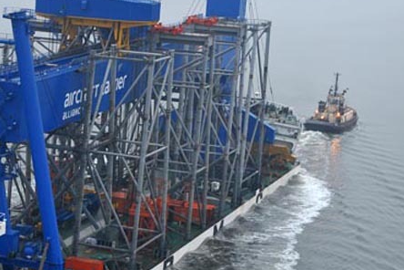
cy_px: 206
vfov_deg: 11.3
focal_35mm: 121
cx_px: -7
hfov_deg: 16.5
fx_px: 1358
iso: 640
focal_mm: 56
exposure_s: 1/80
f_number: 4.5
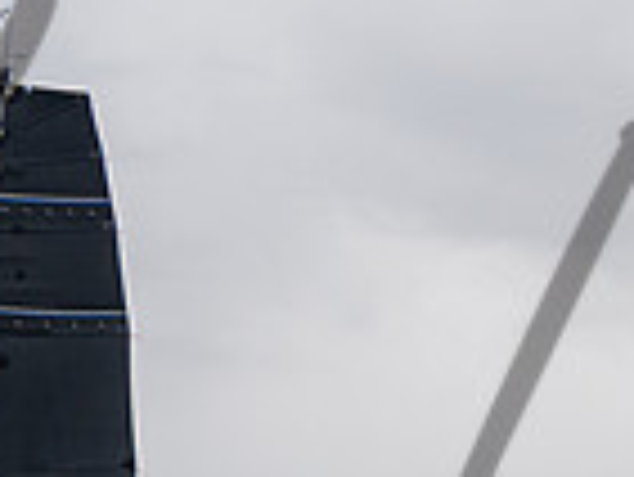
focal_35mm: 206
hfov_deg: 9.3
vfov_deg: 7.2
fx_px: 3776
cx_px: 973
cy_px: 529
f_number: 6.3
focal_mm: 38
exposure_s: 1/2000
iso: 800
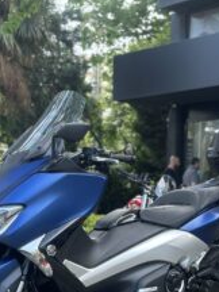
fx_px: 700
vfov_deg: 23.1
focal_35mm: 83
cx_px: 123
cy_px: 243
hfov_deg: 17.8
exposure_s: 1/318
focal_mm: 6.86
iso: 80
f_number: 1.78
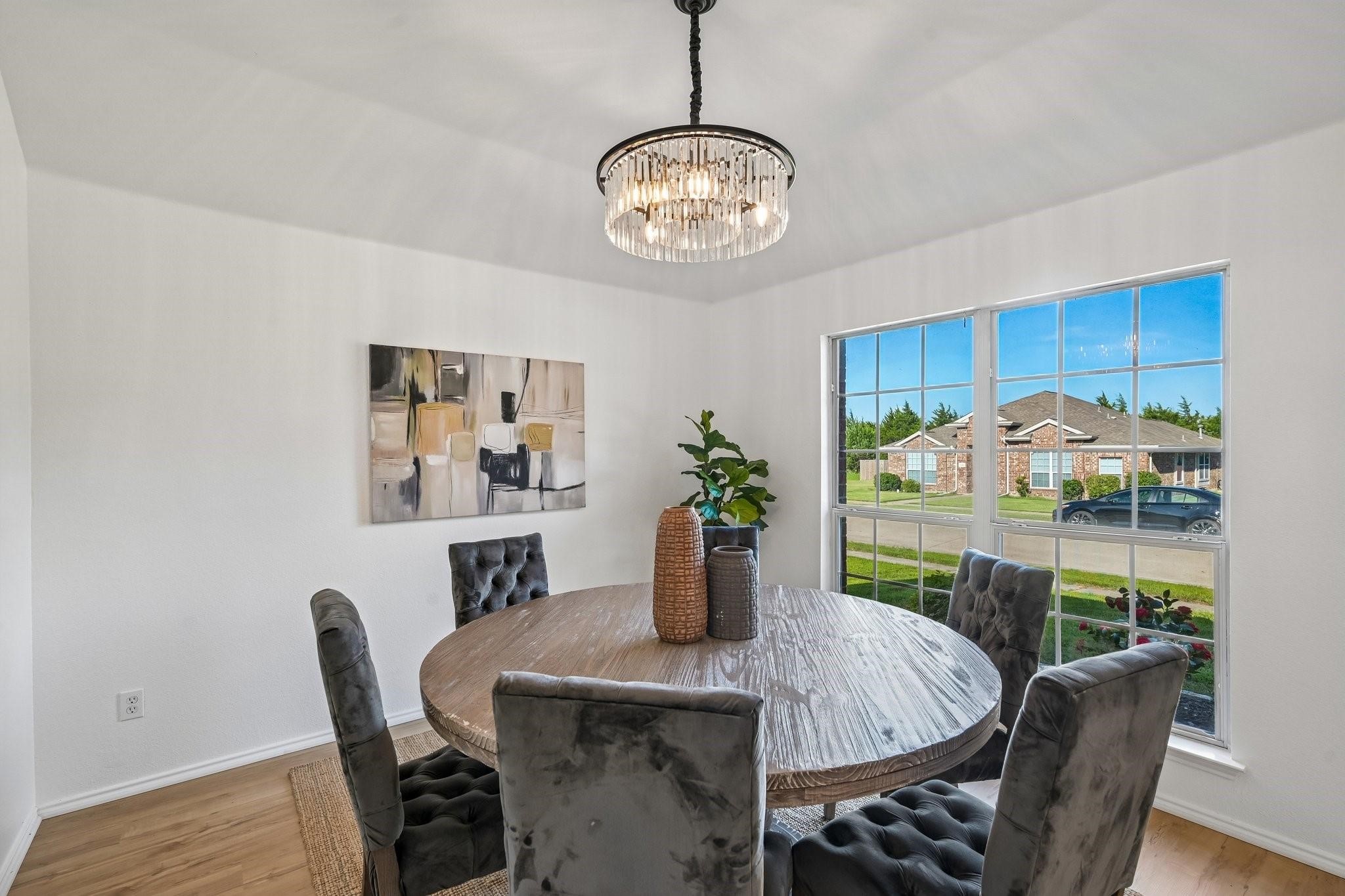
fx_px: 598
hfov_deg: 96.7
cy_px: 448
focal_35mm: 16
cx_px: 672
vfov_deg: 73.7
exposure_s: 1/100
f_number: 8
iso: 400
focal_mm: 16
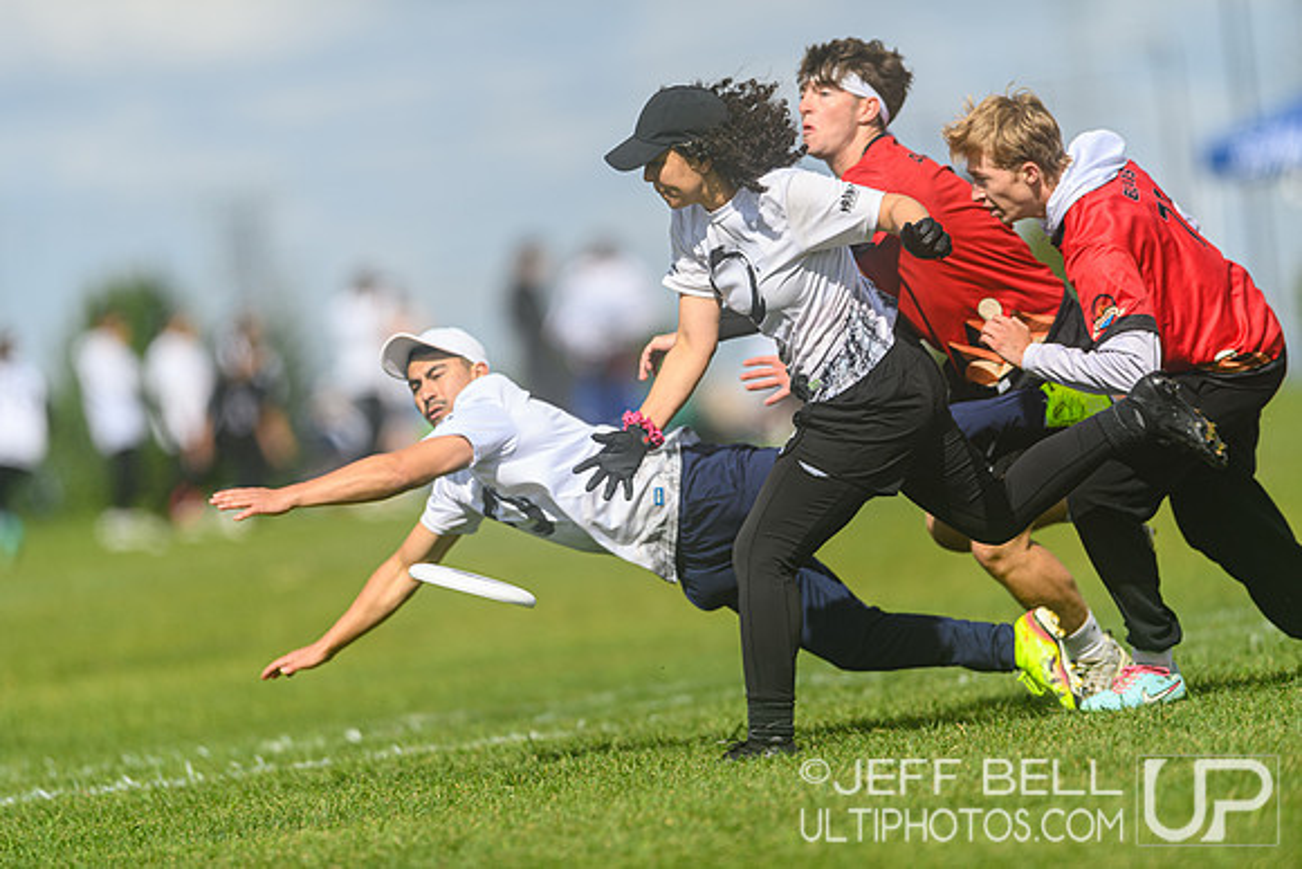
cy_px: 434
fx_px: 14469
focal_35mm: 400
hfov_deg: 5.2
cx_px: 651
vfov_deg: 3.4
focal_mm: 400
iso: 100
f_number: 3.2
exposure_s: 1/1600
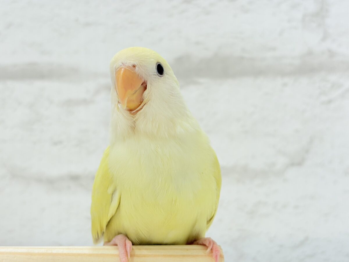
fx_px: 524
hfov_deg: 36.8
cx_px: 174
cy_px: 131
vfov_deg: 28.0
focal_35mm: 52
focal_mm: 5.96
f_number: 1.6
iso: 64
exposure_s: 1/100
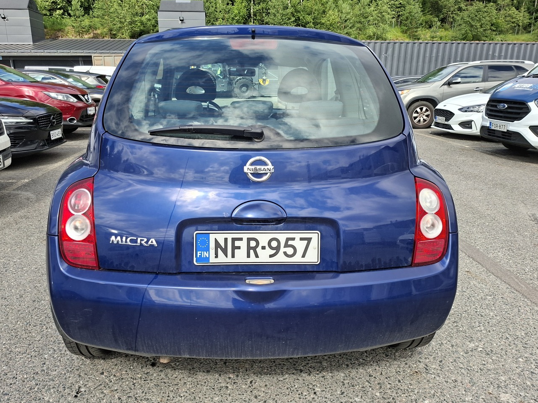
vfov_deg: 53.0
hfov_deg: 67.2
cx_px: 248
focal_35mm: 26
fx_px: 404
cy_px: 200
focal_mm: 5.54
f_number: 1.8
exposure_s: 1/901
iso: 50
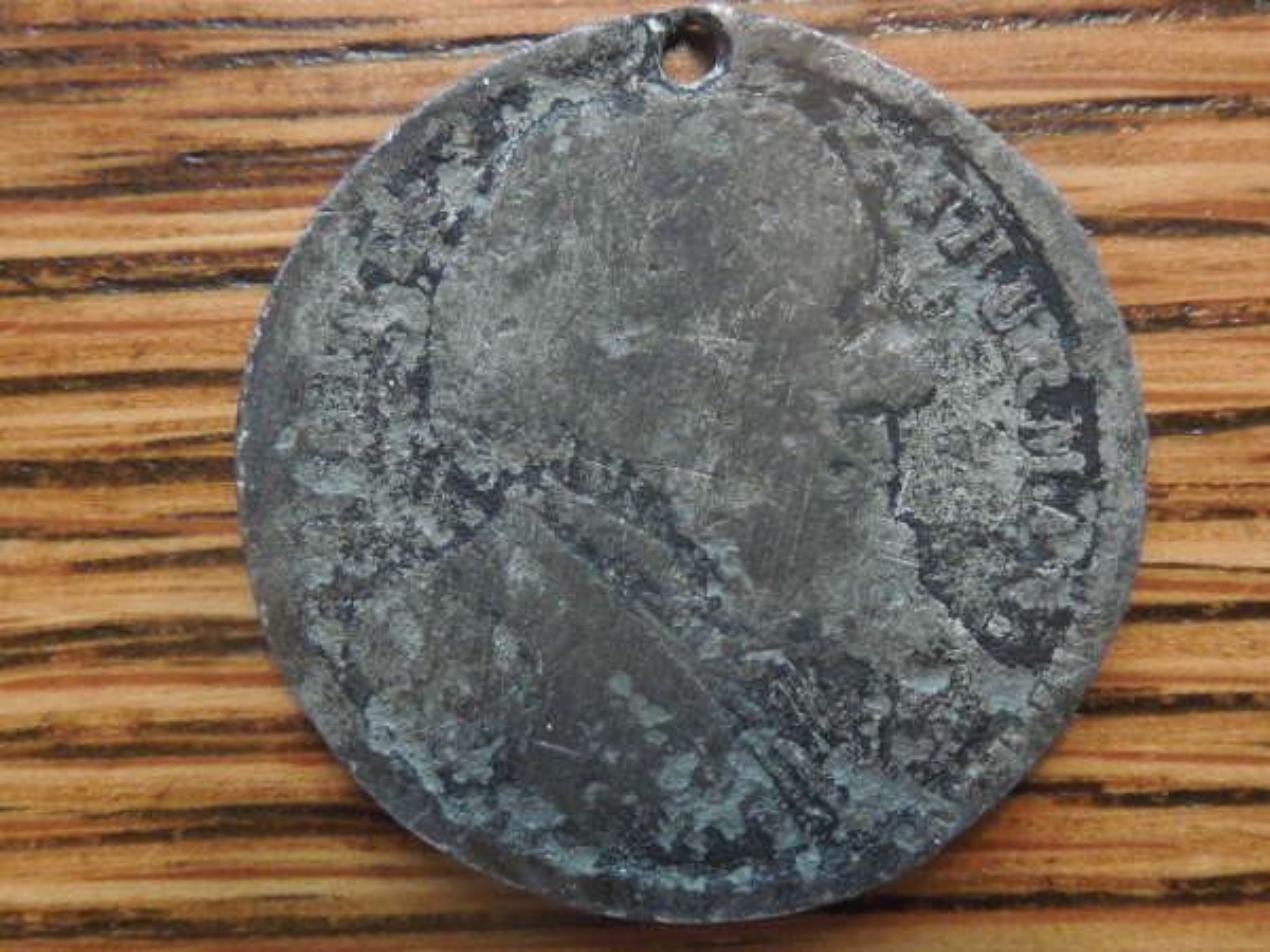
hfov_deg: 69.4
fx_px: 917
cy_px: 476
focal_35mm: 25
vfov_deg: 54.9
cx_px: 635
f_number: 3.3
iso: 320
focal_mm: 4.5
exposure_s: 1/30
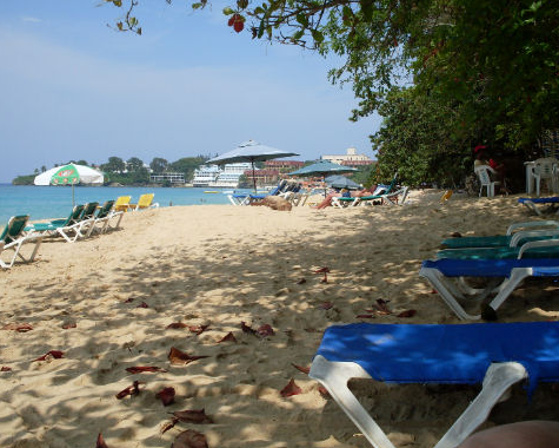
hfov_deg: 45.8
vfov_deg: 37.3
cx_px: 278
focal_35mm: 40
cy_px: 225
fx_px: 662
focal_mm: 6.3
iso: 80
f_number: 8.4
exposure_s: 1/250
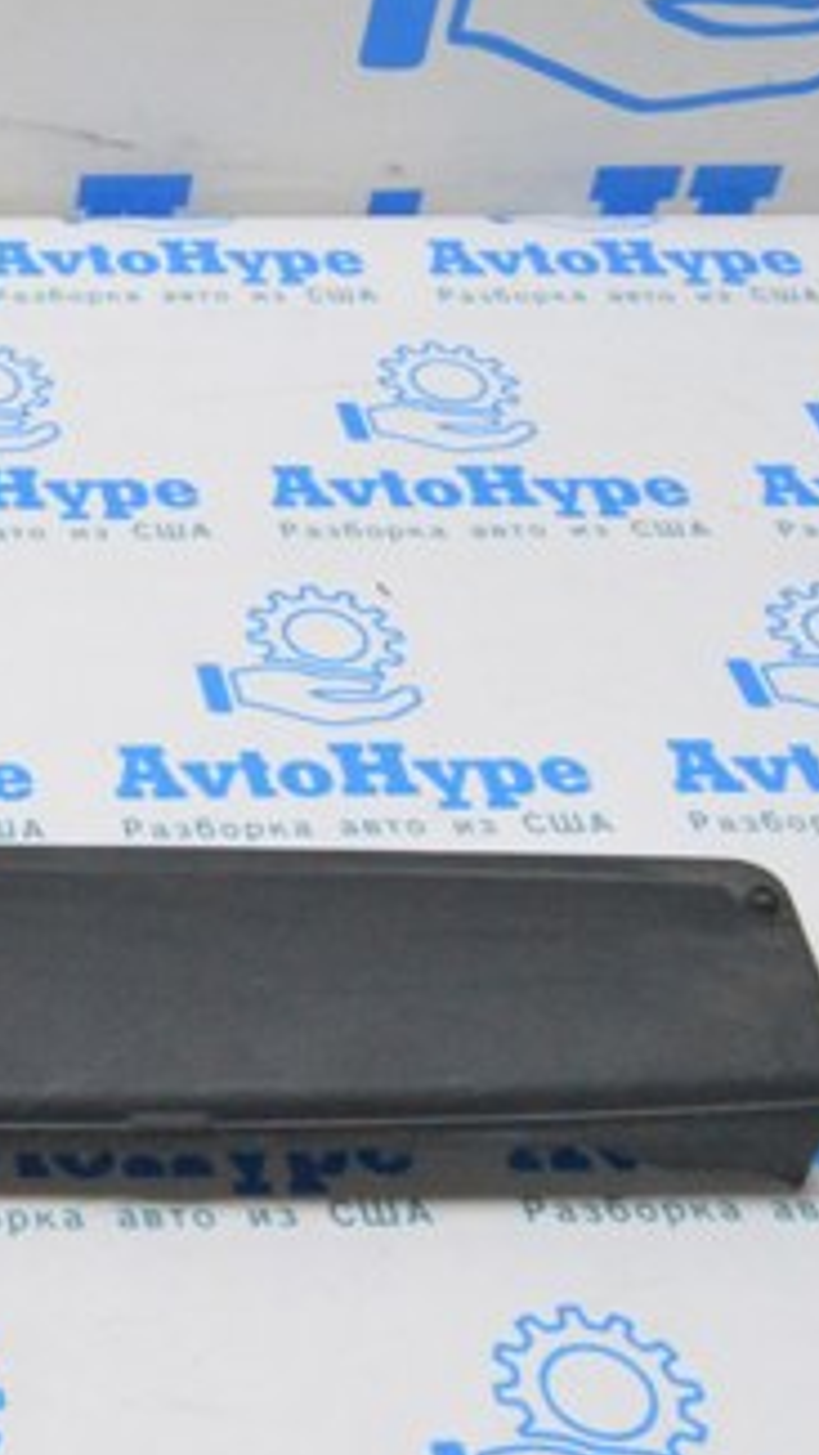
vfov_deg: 30.9
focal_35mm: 68
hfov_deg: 15.9
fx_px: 2623
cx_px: -488
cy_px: 616
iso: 6400
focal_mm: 22
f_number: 20
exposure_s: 1/20
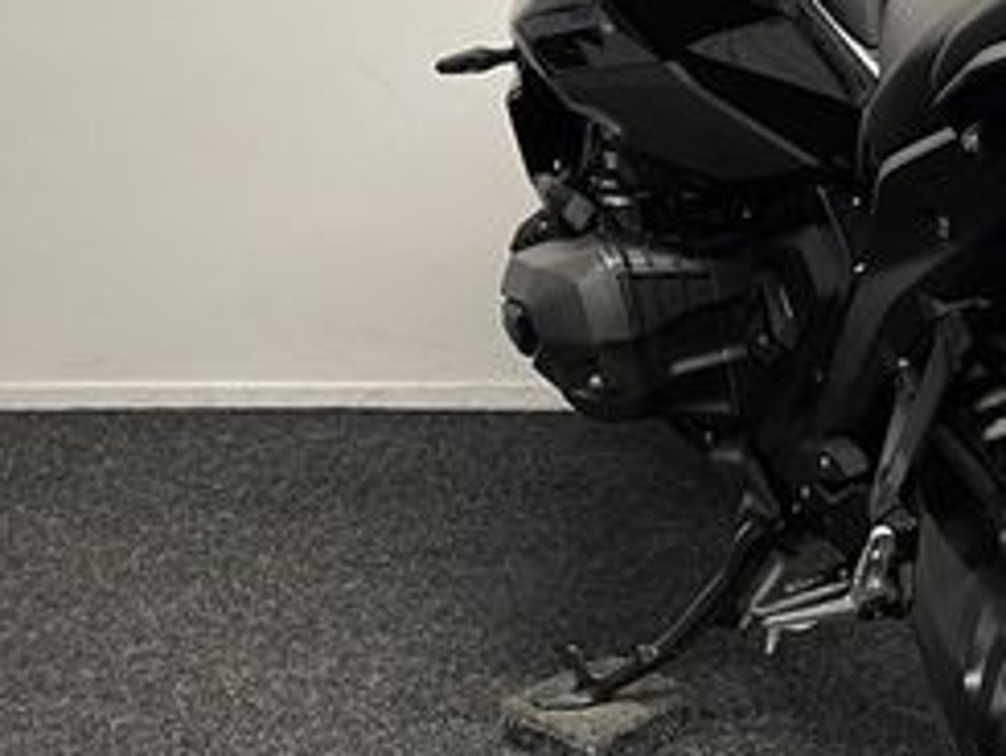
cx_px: 1047
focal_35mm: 68
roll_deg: -0.3
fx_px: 1977
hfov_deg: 26.7
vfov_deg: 21.6
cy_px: 316
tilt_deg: -16.6
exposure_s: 1/50
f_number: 1.6
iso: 125
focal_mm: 5.1
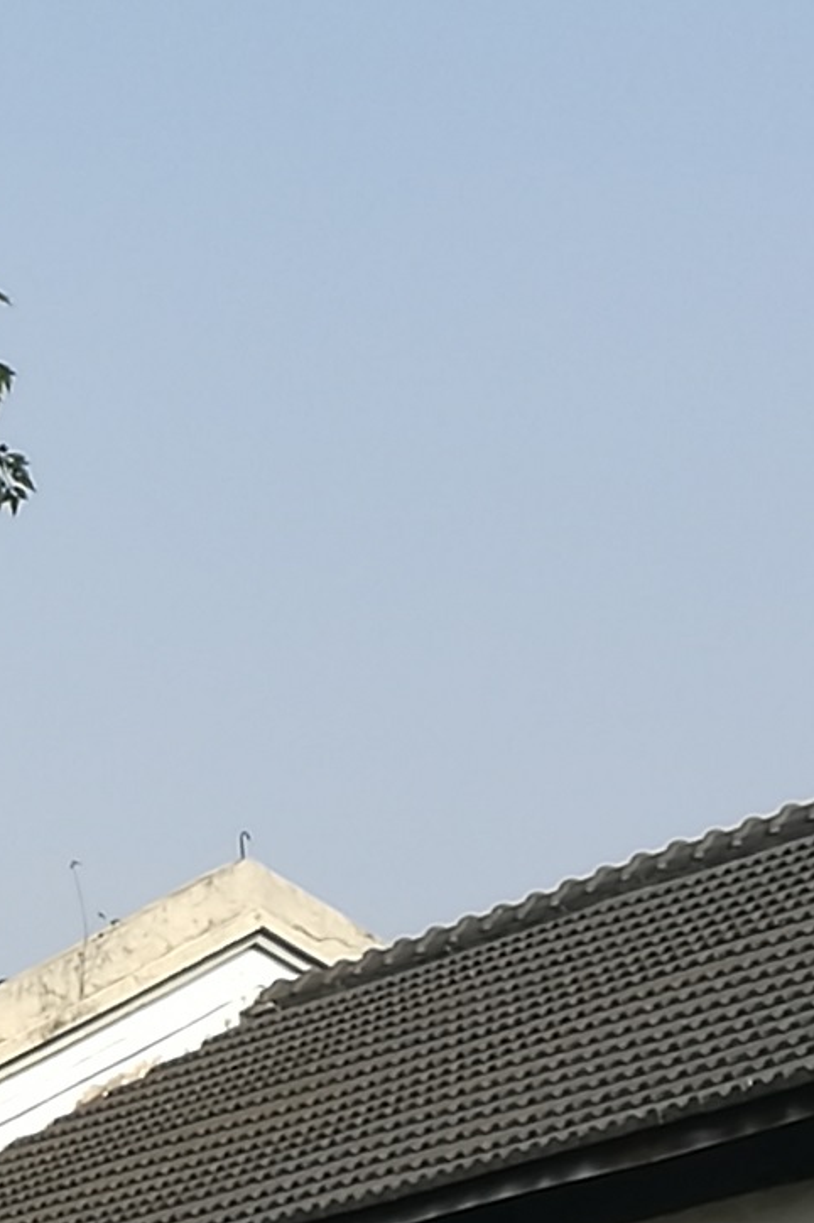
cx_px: -684
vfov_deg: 11.3
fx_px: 6144
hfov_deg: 7.3
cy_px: 948
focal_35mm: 181
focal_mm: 4.5
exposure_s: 1/1019
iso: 50
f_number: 2.2
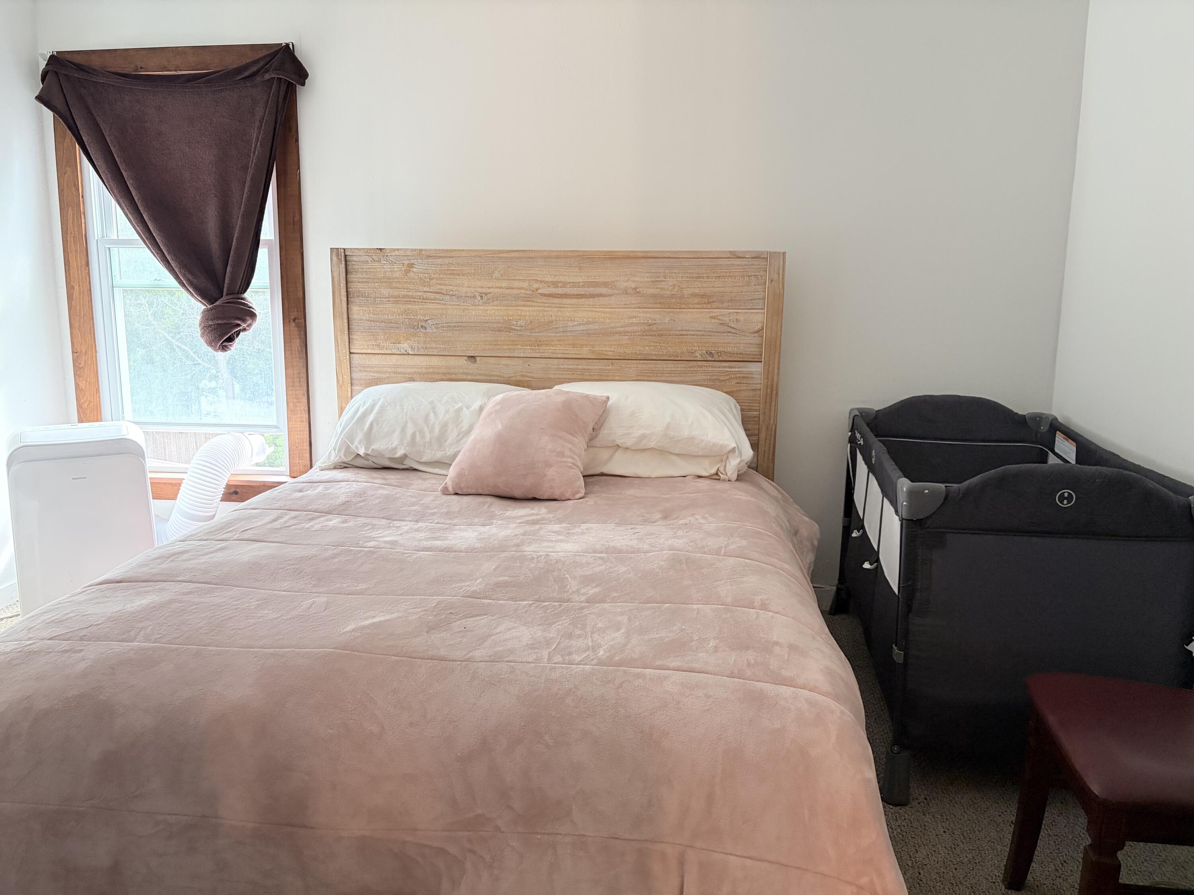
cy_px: 448
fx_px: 897
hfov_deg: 67.3
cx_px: 597
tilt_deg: -9.0
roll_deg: -0.9
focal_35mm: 26
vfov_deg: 53.1
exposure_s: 1/60
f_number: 1.6
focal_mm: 5.96
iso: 250
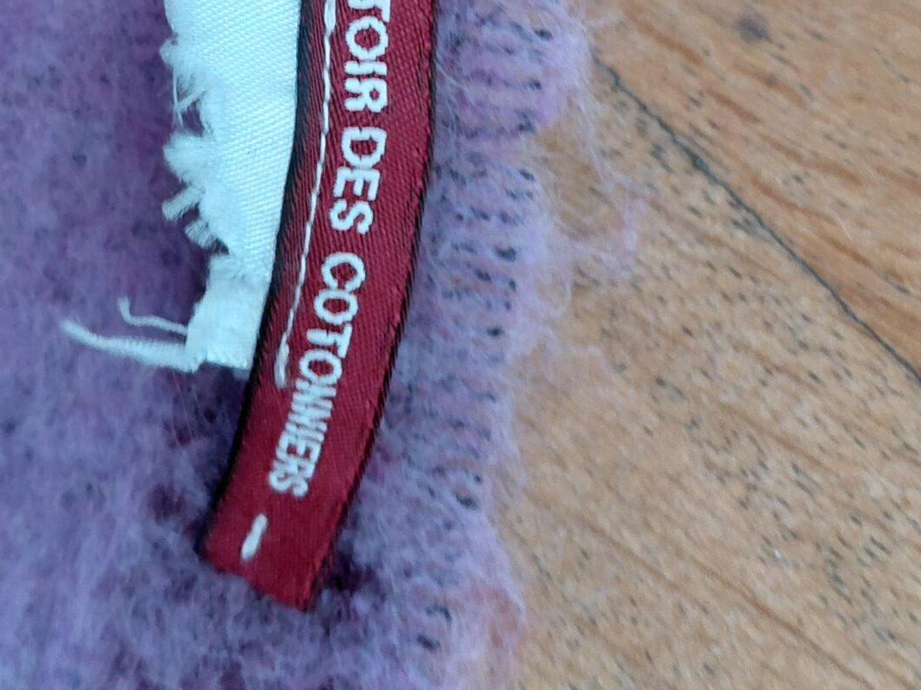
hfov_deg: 31.9
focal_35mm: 60
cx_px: 292
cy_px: -31
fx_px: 1596
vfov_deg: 23.2
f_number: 1.8
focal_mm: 4.69
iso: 400
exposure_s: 1/25
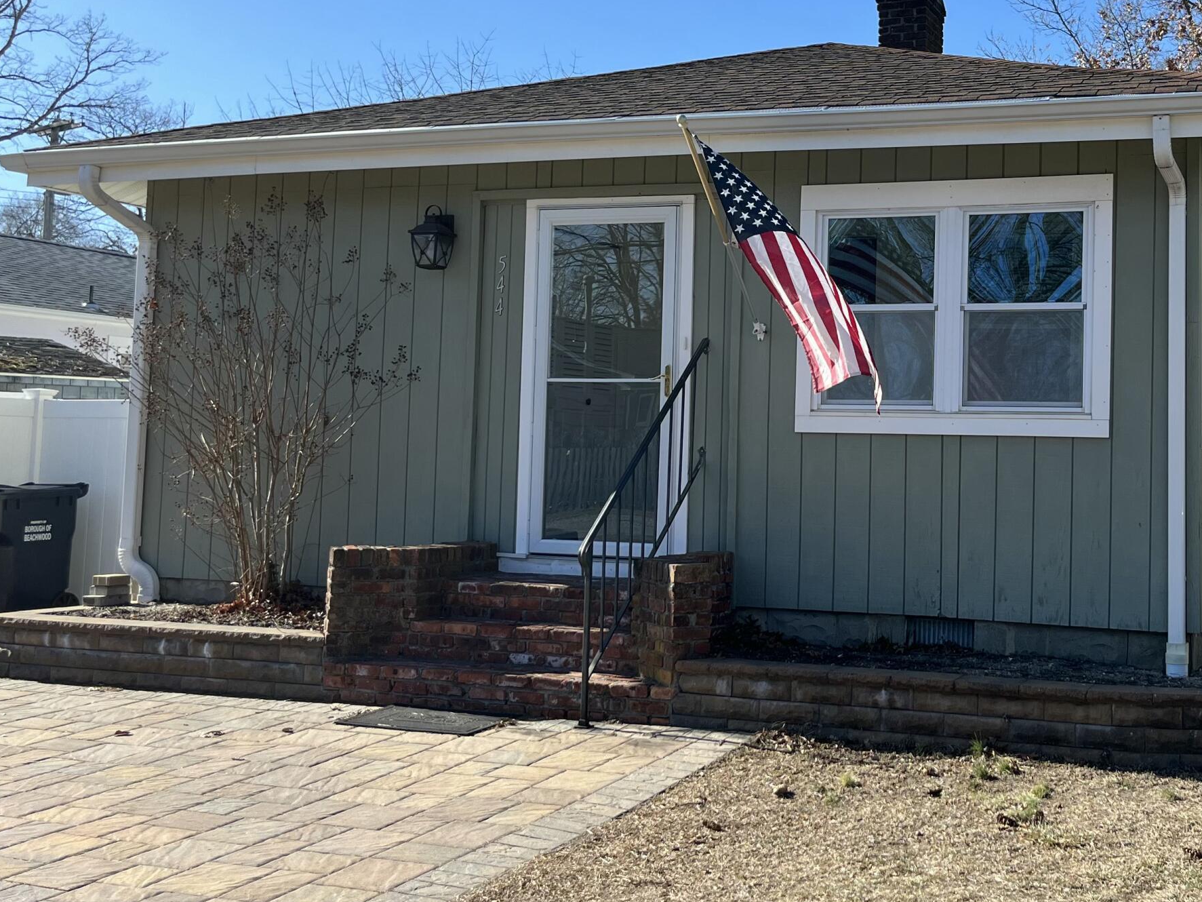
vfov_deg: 32.7
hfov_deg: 41.7
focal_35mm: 44
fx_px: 1528
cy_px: 336
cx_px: 894
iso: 50
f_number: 1.6
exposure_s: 1/2179
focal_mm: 5.1
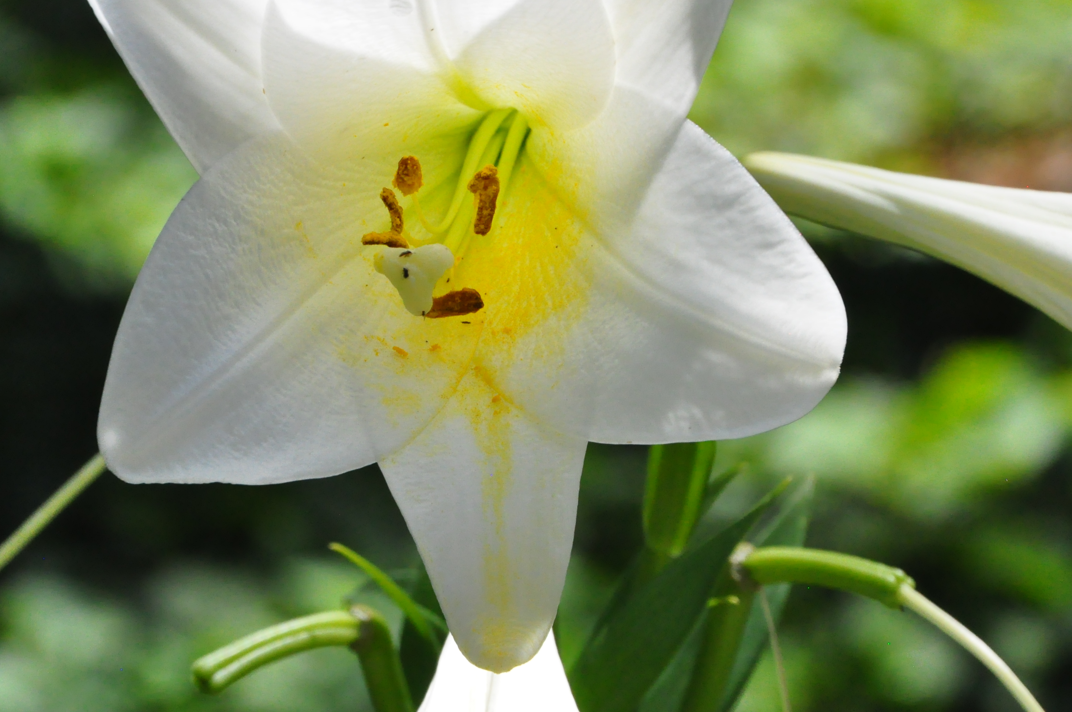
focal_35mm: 373
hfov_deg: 5.5
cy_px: 215
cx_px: 474
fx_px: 11094
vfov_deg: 3.7
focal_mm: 170
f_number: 13
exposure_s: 1/1250
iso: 1600
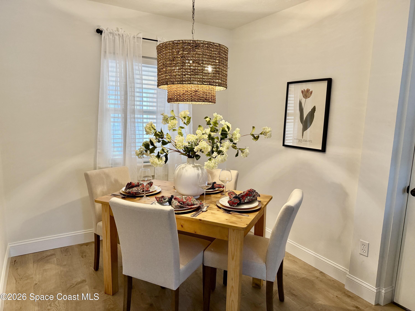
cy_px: 156
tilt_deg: -9.1
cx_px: 208
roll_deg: -0.7
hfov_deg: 71.6
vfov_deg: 56.8
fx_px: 288
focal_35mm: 24
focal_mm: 6.76
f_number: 1.78
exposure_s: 1/120
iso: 250
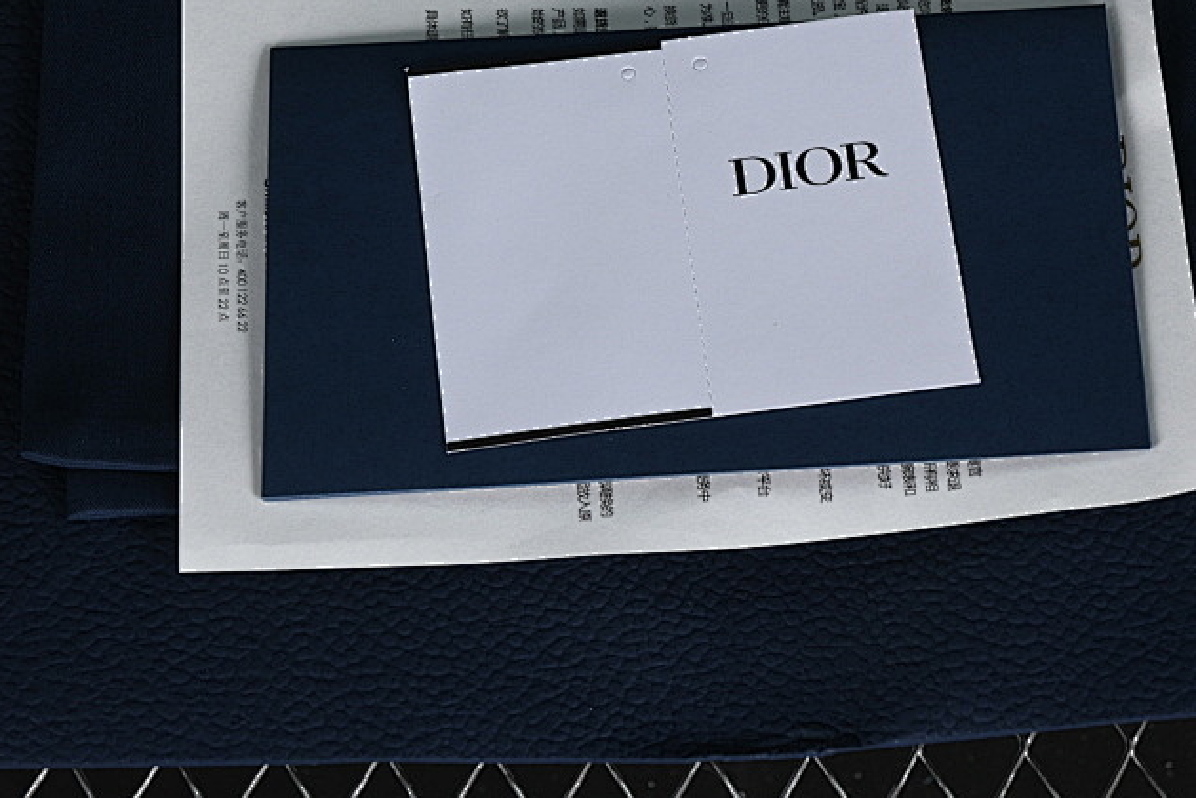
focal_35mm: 129
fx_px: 4286
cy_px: 194
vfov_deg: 10.6
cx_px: 644
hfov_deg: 15.9
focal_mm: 50
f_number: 6.3
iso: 160
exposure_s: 1/60
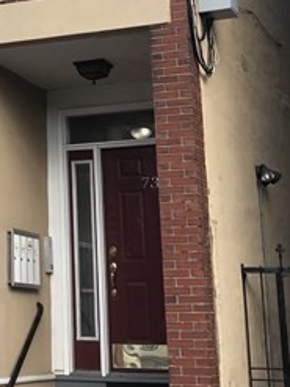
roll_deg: -0.4
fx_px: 973
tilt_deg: +17.3
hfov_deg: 16.2
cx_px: -67
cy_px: 53
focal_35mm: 87
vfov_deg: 22.1
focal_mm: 3.99
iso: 20
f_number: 1.8
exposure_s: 1/481
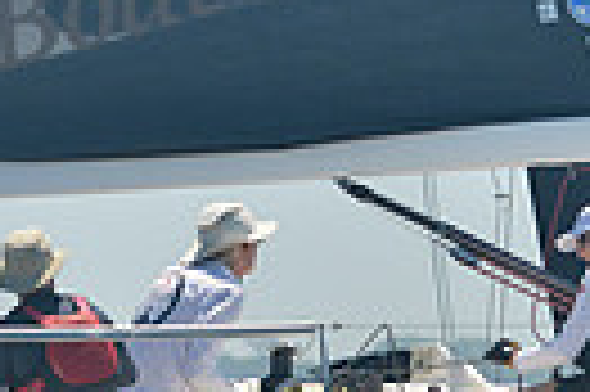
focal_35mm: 885
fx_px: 14486
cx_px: 576
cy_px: 201
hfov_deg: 2.3
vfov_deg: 1.5
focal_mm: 200
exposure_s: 1/1000
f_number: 6.3
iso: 280
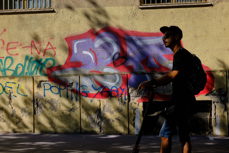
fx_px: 388
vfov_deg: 22.3
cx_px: 114
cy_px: 76
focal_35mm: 61
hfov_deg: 32.9
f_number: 8
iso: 400
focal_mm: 40.7
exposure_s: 1/1000
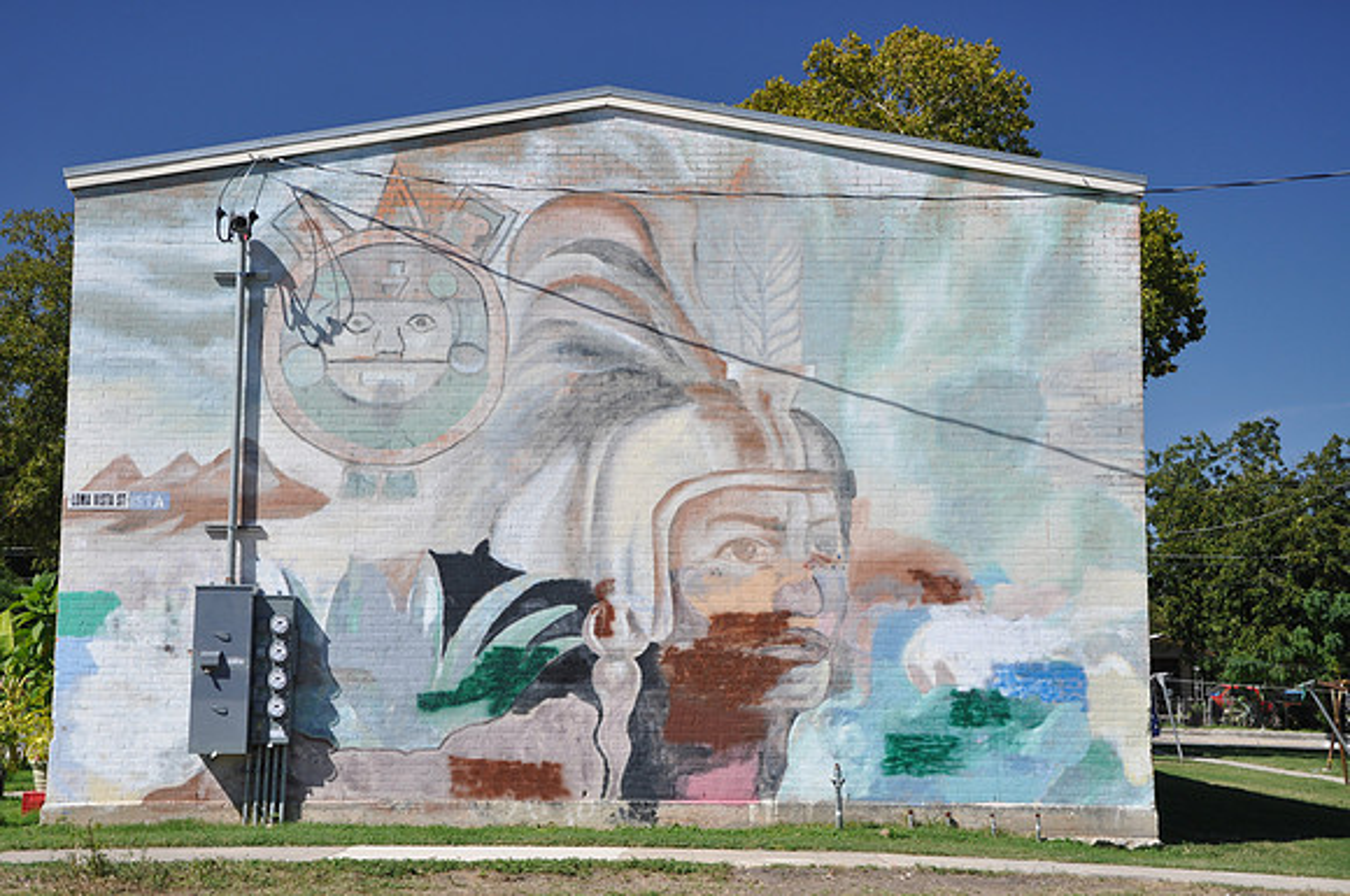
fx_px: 1910
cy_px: 448
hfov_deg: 38.9
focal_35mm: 51
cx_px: 675
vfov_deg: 26.4
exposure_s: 1/250
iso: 200
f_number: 8
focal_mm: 34
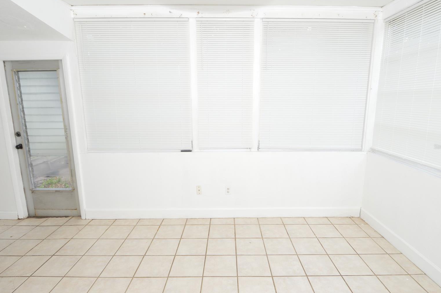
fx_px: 232
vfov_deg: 64.4
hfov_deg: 86.9
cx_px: 227
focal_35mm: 19
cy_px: 146
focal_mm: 12
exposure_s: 1/125
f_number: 5.6
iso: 250
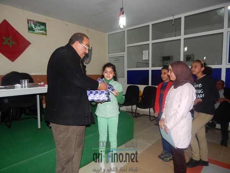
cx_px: 115
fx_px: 146
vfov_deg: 61.1
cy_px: 86
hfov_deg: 76.4
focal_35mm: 22
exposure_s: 1/30
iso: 200
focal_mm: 4
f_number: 3
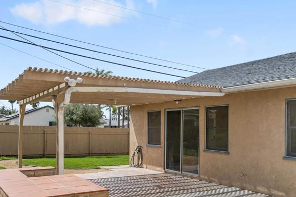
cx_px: 176
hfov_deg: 51.7
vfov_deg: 35.7
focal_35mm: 37
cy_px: 128
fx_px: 303
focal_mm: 20.5
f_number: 8
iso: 400
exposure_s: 1/1250
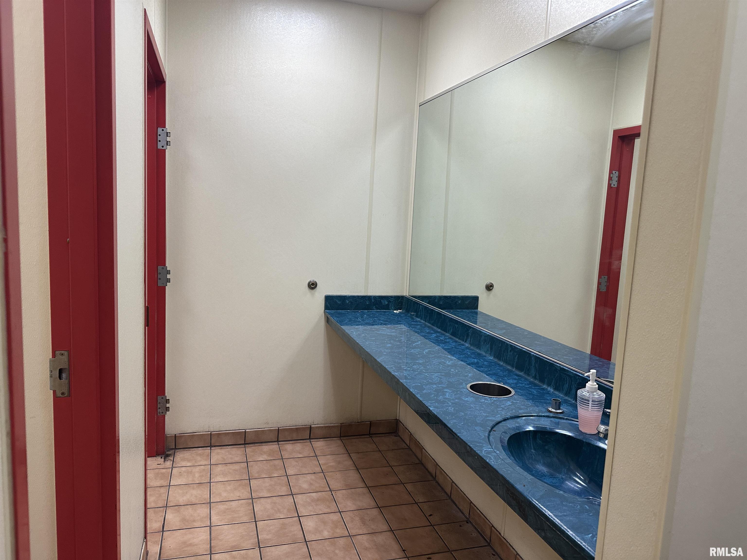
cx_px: 374
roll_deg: -3.6
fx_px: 518
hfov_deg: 71.6
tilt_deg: -6.6
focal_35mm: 24
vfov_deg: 56.8
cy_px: 280
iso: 200
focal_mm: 6.86
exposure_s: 1/120
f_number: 1.78
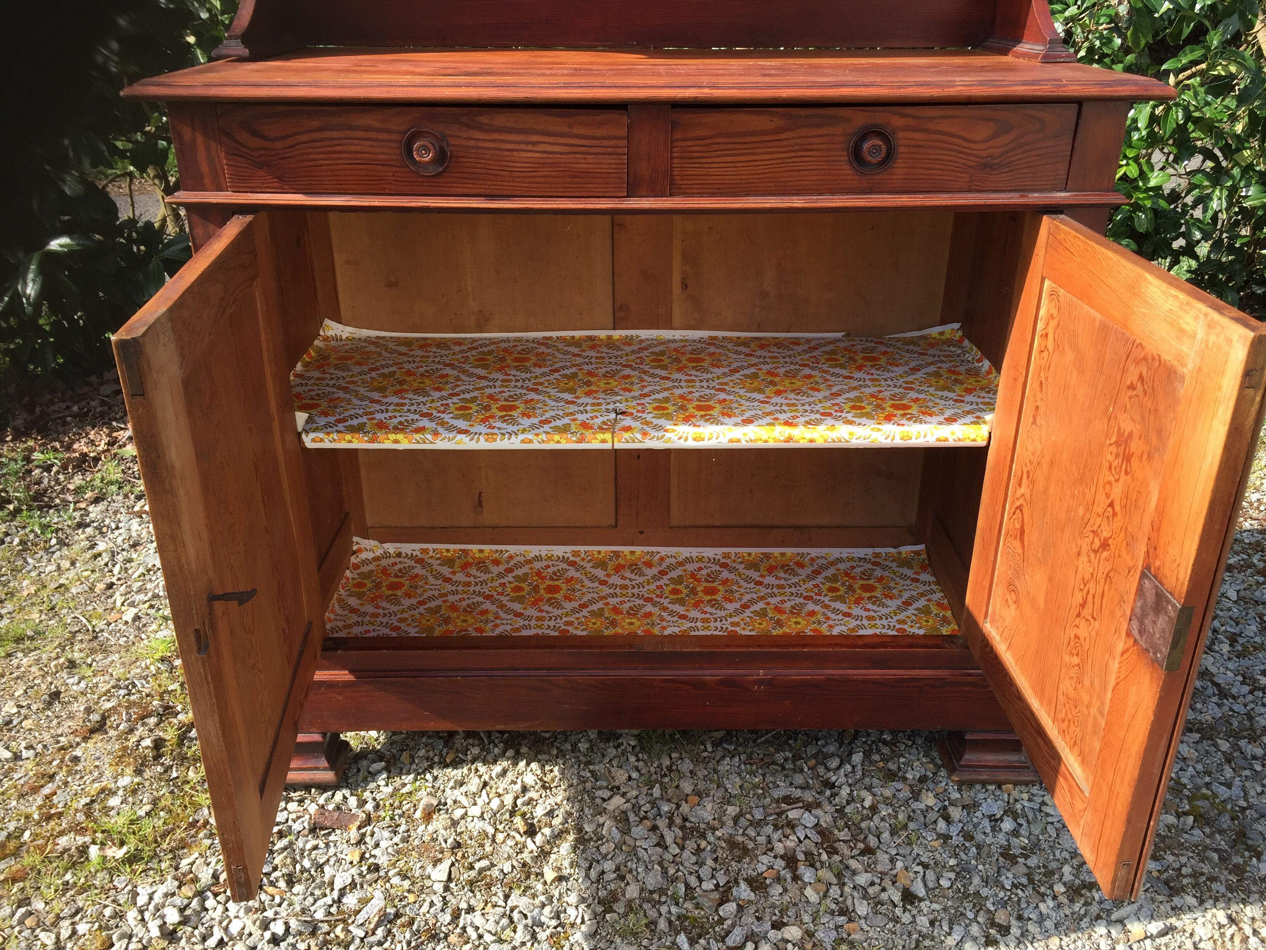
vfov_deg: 48.2
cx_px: 633
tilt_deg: -25.1
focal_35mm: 29
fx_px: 1061
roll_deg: -3.3
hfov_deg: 61.7
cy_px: 475
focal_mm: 4.15
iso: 32
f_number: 2.2
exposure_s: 1/501
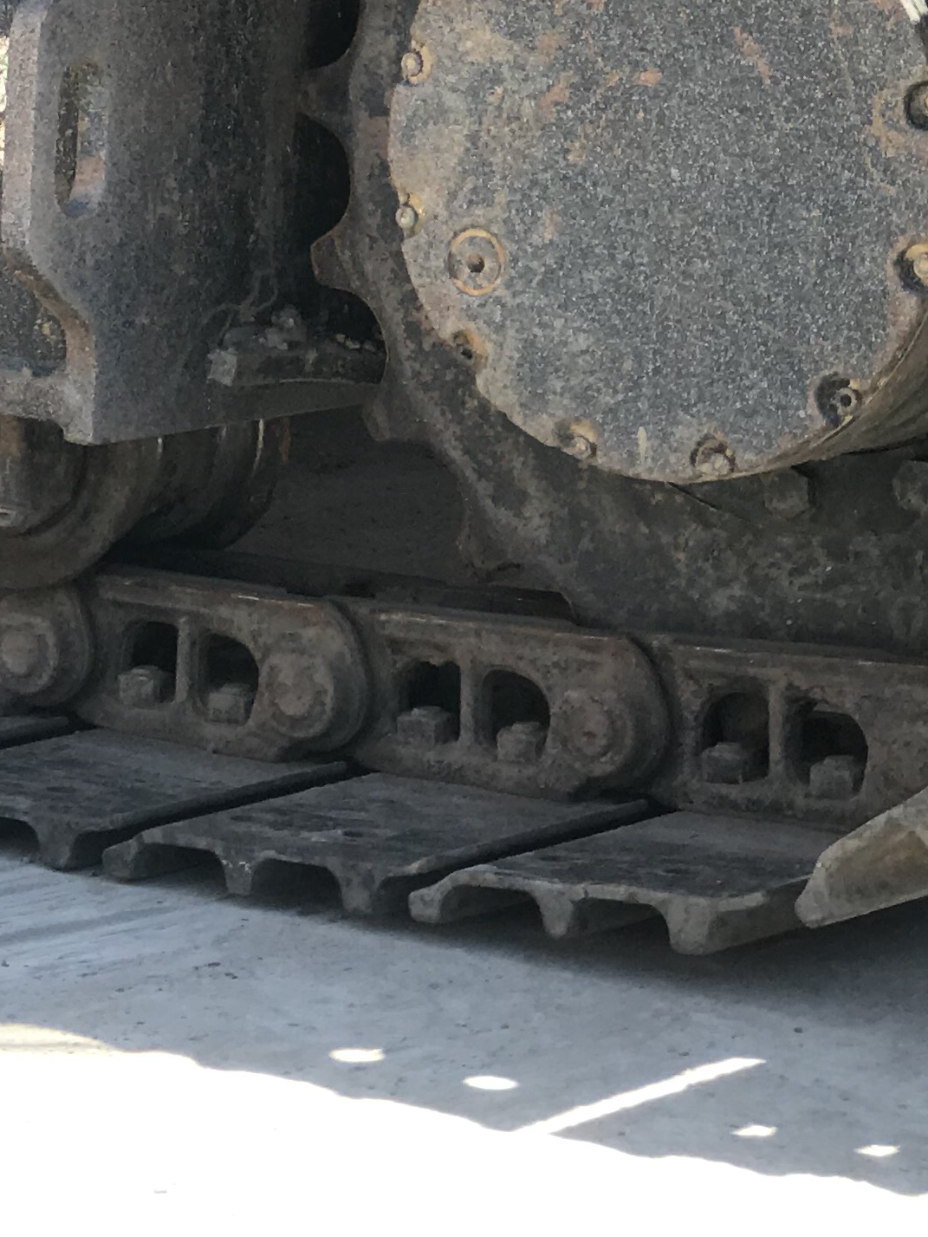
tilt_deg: -4.2
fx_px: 5752
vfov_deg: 12.1
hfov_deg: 9.1
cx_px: -268
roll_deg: -1.6
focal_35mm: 161
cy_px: 3
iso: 20
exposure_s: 1/277
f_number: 2.8
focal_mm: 6.6
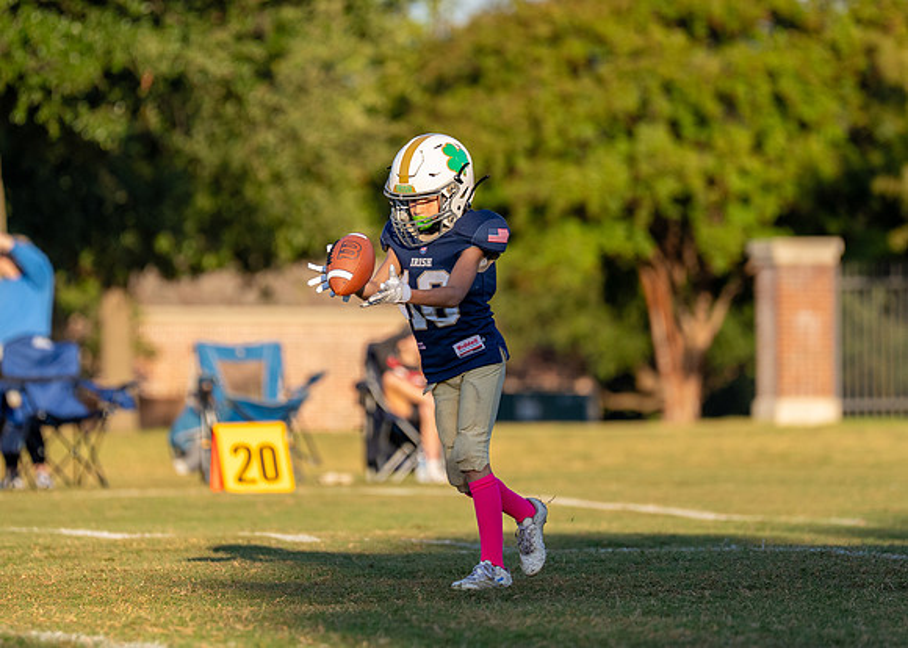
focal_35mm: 364
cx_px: 446
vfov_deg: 4.0
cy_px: 261
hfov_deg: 5.5
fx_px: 9380
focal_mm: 200
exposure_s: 1/2500
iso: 400
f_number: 2.8
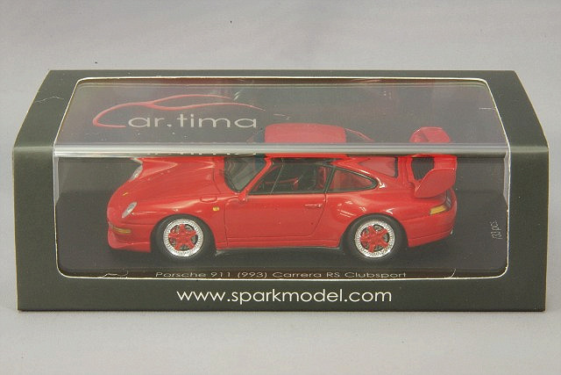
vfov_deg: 12.2
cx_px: 280
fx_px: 1746
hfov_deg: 18.3
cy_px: 188
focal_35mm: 112
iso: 400
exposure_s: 1
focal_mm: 75
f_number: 32
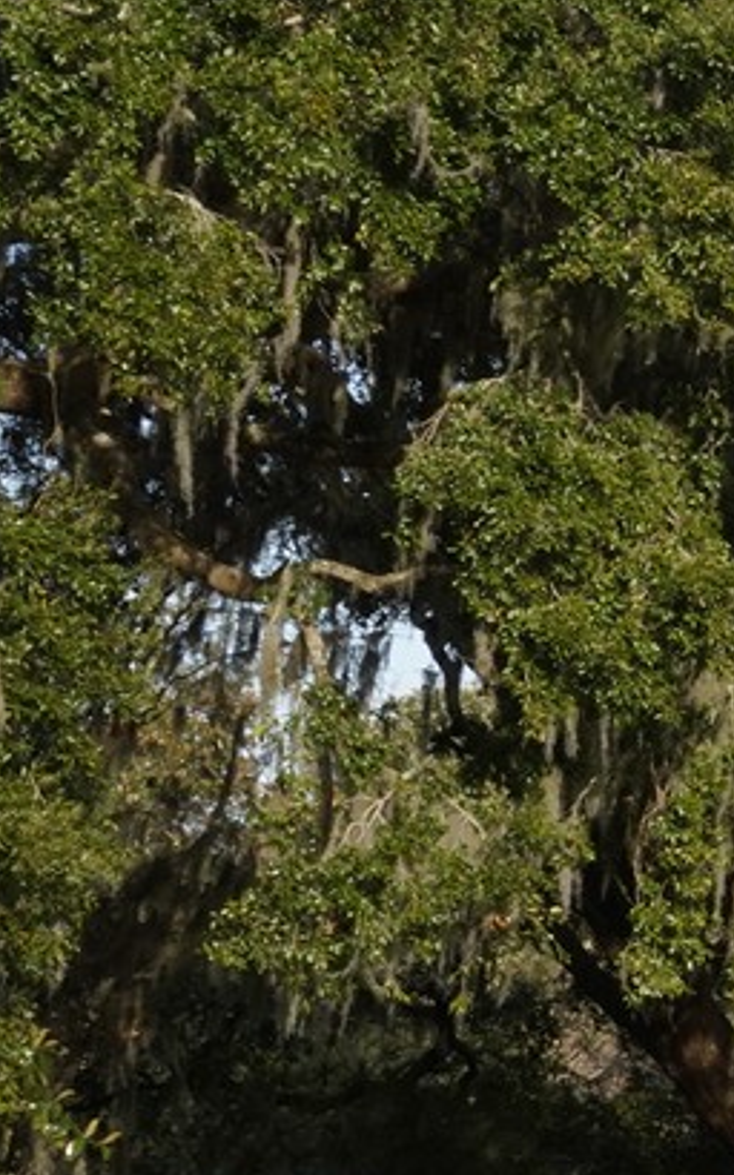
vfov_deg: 10.8
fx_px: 6214
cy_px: 960
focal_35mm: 194
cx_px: 2517
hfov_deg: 6.0
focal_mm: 39
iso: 640
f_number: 25
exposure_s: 1/100
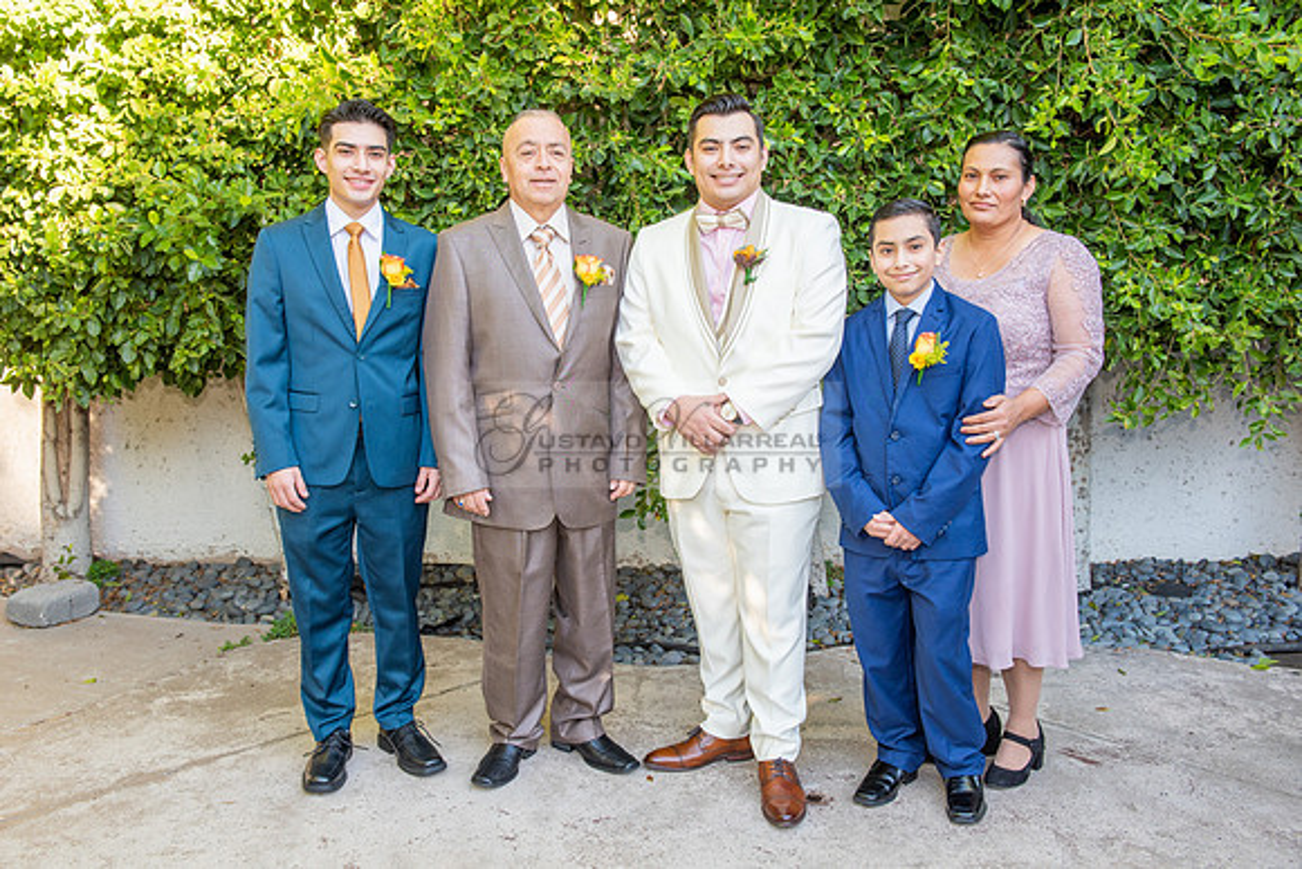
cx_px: 604
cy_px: 422
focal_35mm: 36
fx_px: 1300
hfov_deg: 53.1
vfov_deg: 36.9
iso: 320
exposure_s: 1/125
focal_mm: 32
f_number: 5
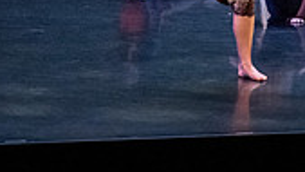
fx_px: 1690
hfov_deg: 10.0
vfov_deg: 5.7
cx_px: 474
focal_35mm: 209
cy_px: -139
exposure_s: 1/400
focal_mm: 47
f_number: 3.2
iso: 4000
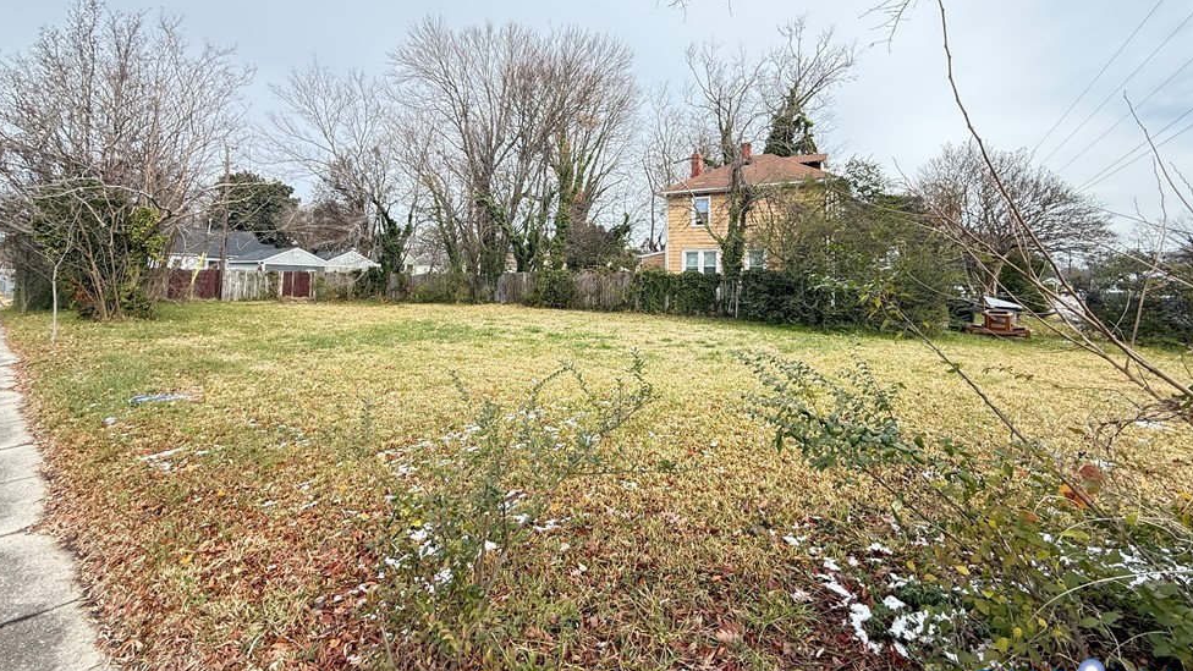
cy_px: 252
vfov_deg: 66.1
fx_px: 506
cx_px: 590
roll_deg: -0.6
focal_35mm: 16
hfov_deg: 99.4
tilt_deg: +4.3
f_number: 2.2
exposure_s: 1/347
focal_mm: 2.22
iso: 64
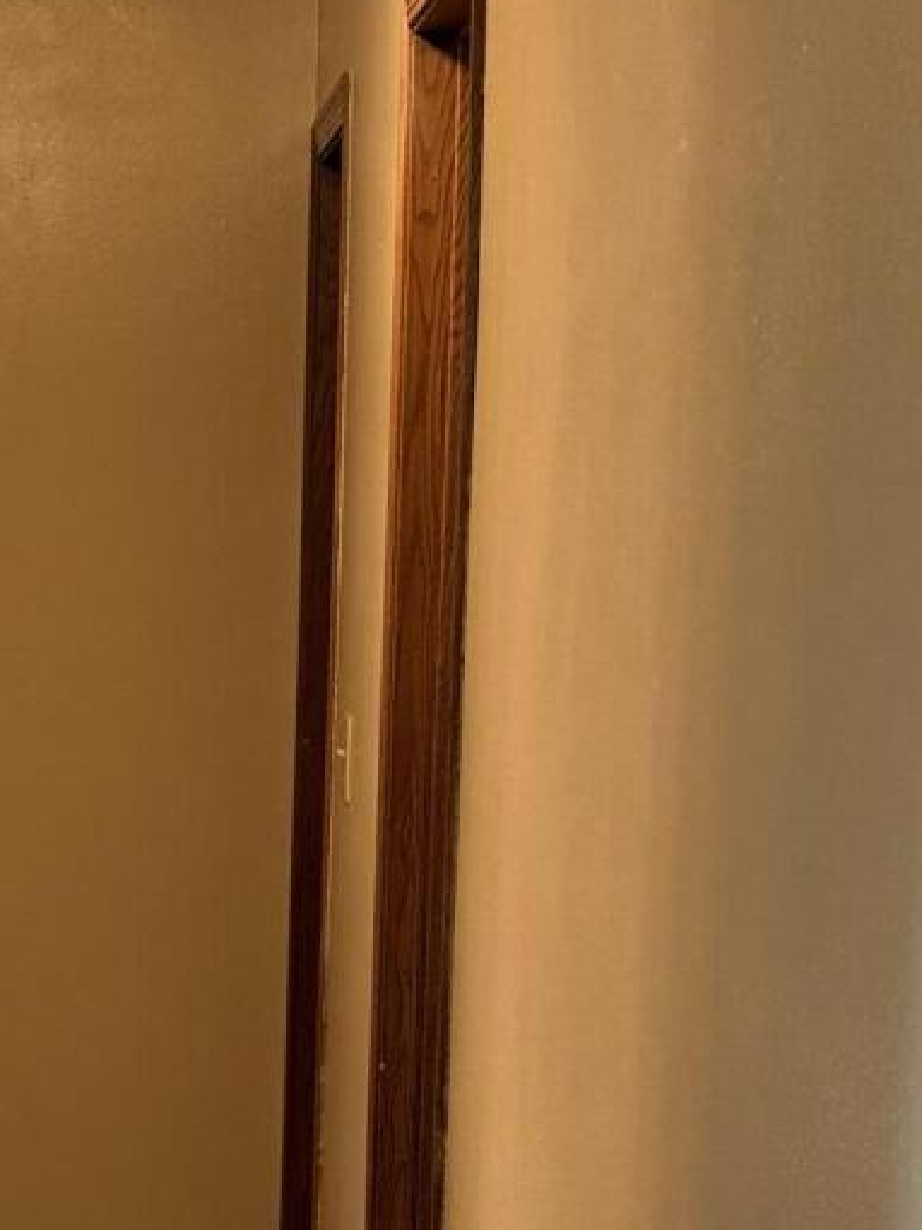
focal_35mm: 94
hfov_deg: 15.2
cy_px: 1451
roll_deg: +1.1
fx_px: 3340
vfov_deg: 19.7
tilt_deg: -17.2
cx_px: -161
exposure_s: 1/60
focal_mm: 6.76
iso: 400
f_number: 1.78
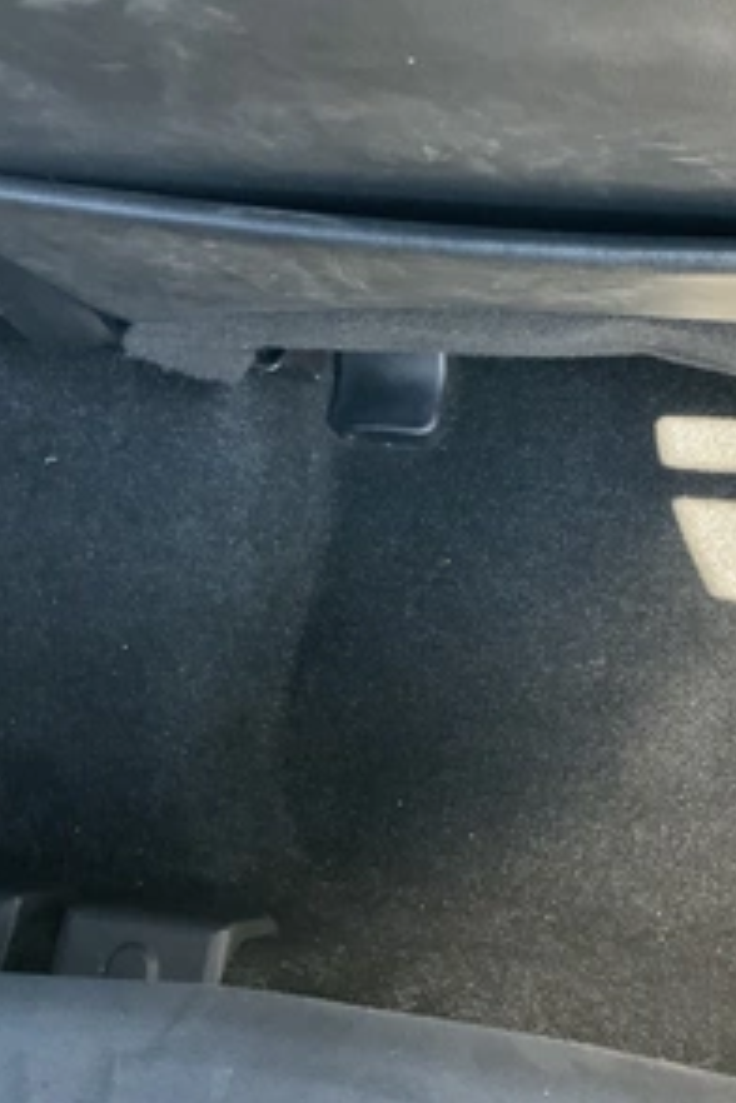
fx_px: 1257
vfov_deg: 47.4
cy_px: 544
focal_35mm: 41
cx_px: 623
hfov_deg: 31.5
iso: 80
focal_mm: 3
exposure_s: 1/60
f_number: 1.8
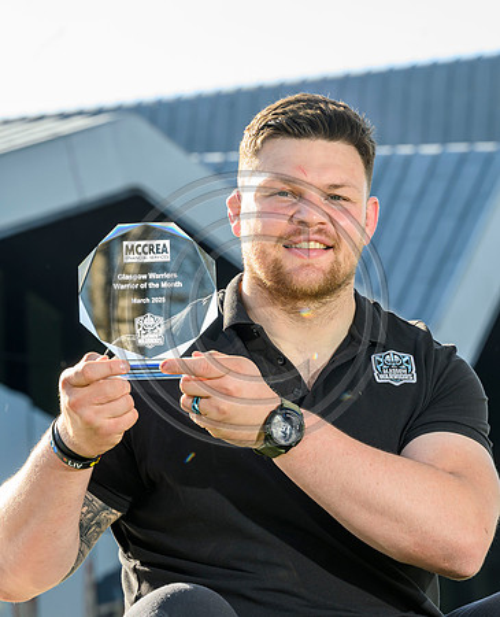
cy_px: 308
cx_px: 301
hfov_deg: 9.7
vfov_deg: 11.9
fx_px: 2953
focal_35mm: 161
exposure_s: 1/250
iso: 320
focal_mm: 115
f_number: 8
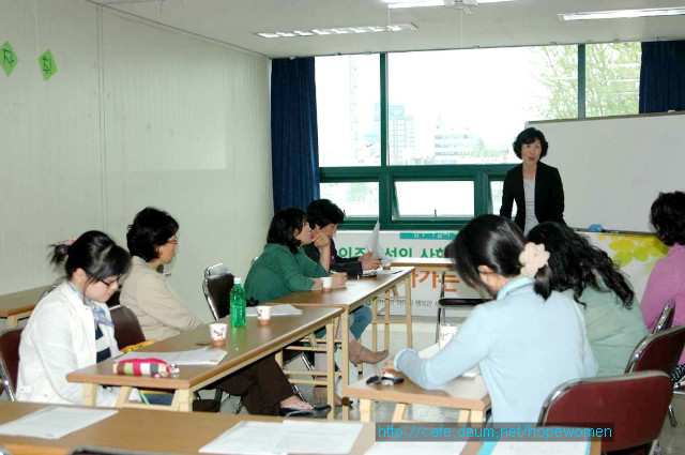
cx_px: 342
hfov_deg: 41.2
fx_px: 912
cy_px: 228
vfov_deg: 28.0
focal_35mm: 48
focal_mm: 32
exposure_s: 1/500
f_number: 3.2
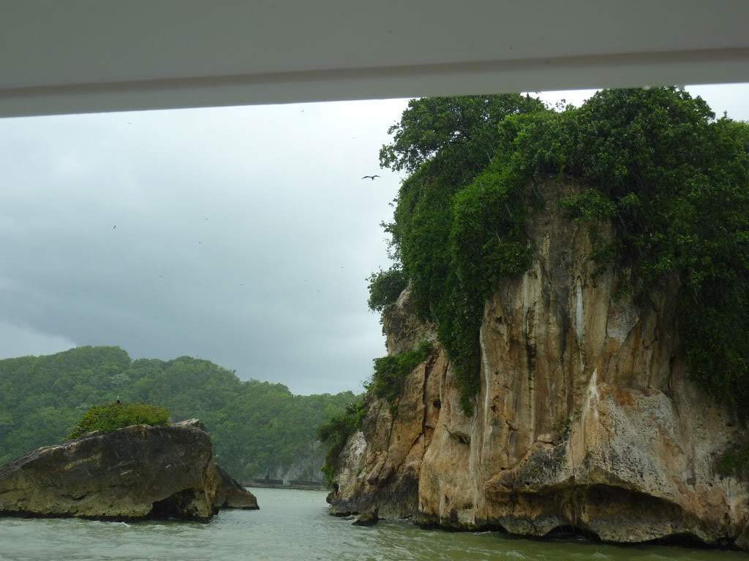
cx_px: 374
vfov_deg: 44.2
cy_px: 280
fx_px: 692
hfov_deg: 56.8
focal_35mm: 32
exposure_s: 1/500
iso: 80
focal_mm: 5.3
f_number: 4
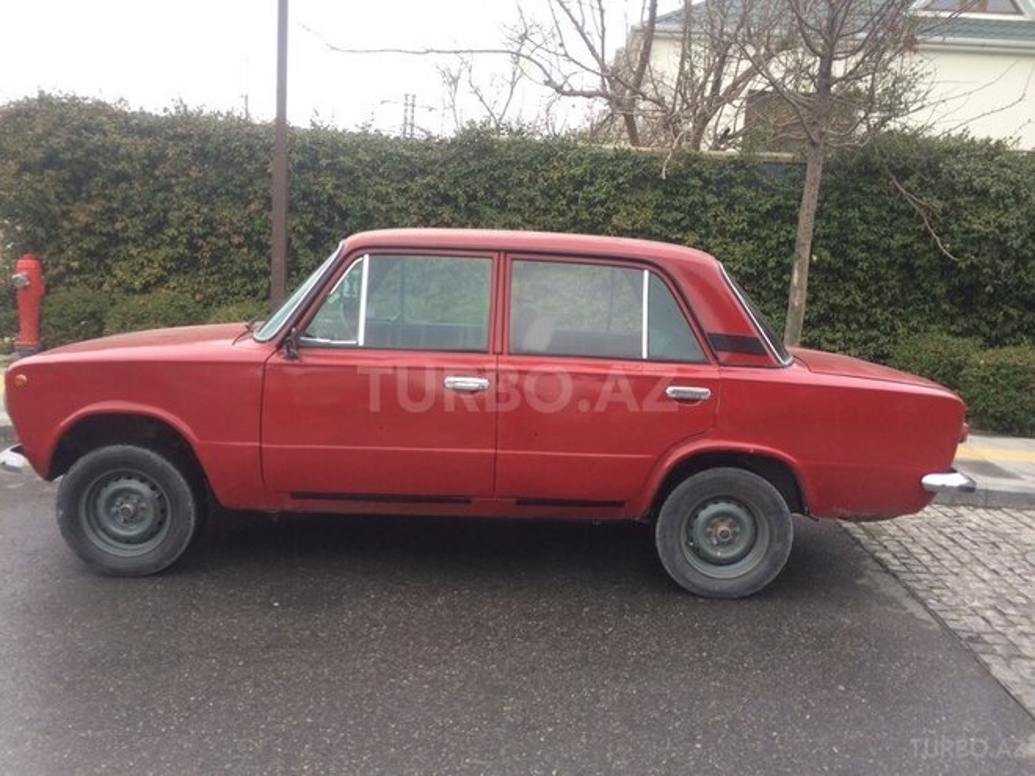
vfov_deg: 48.2
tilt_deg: -8.4
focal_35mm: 29
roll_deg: -3.0
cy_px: 388
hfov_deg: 61.7
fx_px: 867
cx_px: 518
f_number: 2.2
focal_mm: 4.15
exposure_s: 1/100
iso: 50
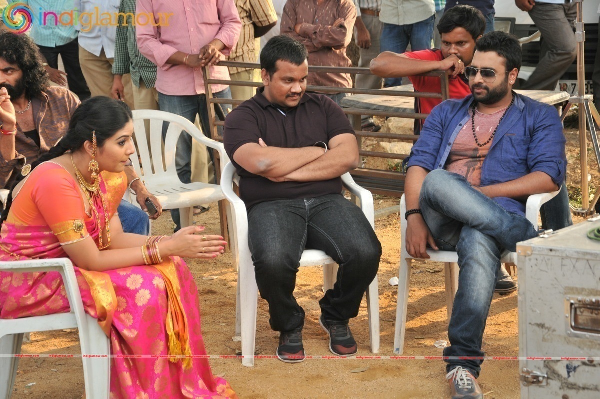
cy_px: 200
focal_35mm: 87
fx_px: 1448
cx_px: 300
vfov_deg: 15.7
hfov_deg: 23.4
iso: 320
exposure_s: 1/125
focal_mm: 58
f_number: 5.6
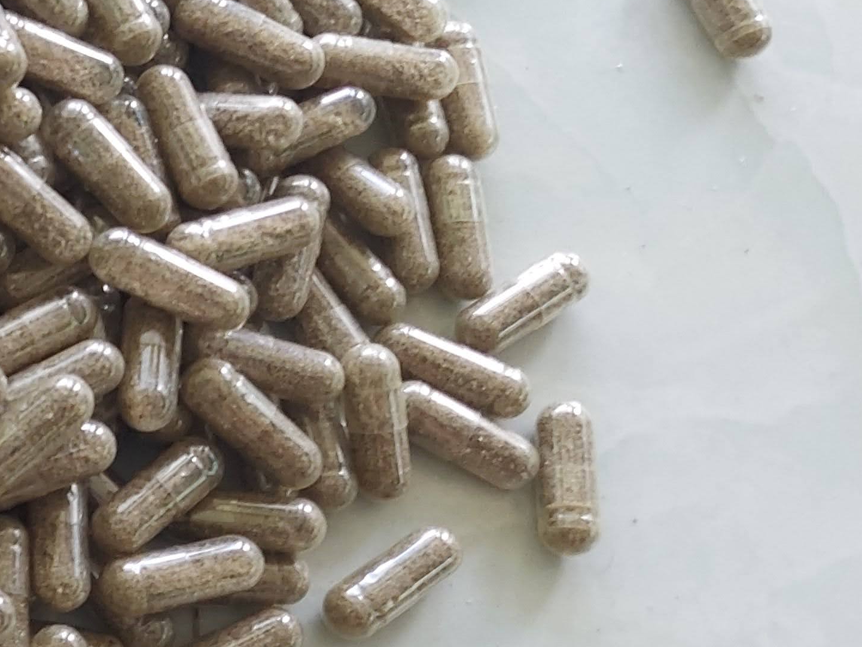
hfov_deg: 21.0
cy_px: 282
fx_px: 1918
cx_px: -476
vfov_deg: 19.1
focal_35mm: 77
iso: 64
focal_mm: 5.23
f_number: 1.8
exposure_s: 1/50
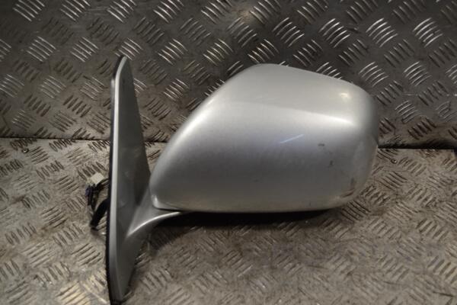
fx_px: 495
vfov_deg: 34.2
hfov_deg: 49.6
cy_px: 152
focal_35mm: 39
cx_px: 228
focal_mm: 26
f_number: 4.2
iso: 100
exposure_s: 1/60
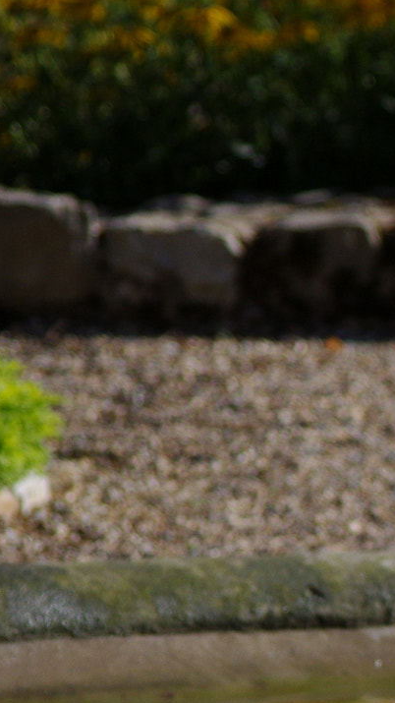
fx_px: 11269
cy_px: 486
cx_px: 971
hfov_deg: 2.0
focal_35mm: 605
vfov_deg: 3.6
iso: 400
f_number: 5.6
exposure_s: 1/2500
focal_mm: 135
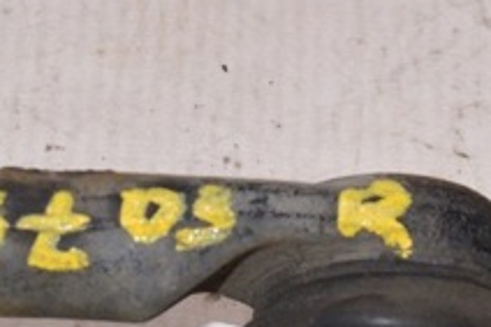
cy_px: 361
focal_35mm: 235
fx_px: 3203
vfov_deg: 5.8
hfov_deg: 8.8
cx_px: 176
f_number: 8
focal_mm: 52
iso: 1600
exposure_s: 1/200
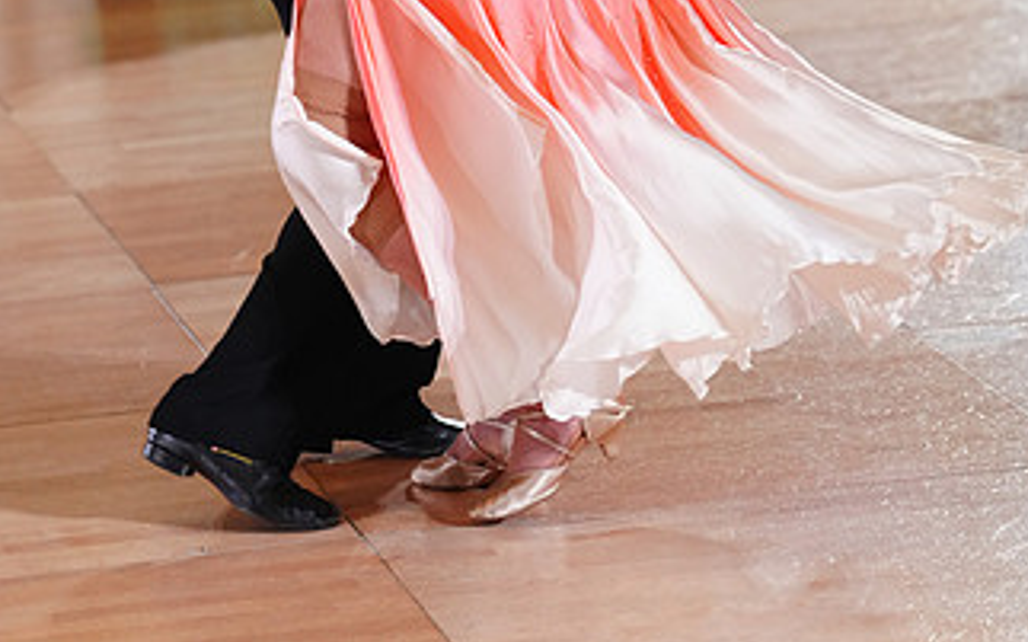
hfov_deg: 8.6
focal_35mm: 244
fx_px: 6834
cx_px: 436
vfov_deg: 5.3
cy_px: -230
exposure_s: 1/500
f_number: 2.8
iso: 2500
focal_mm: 133
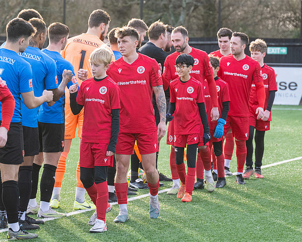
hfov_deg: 11.3
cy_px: 128
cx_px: 176
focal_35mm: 171
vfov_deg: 9.0
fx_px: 1529
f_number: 4
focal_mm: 115
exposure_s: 1/1250
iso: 800
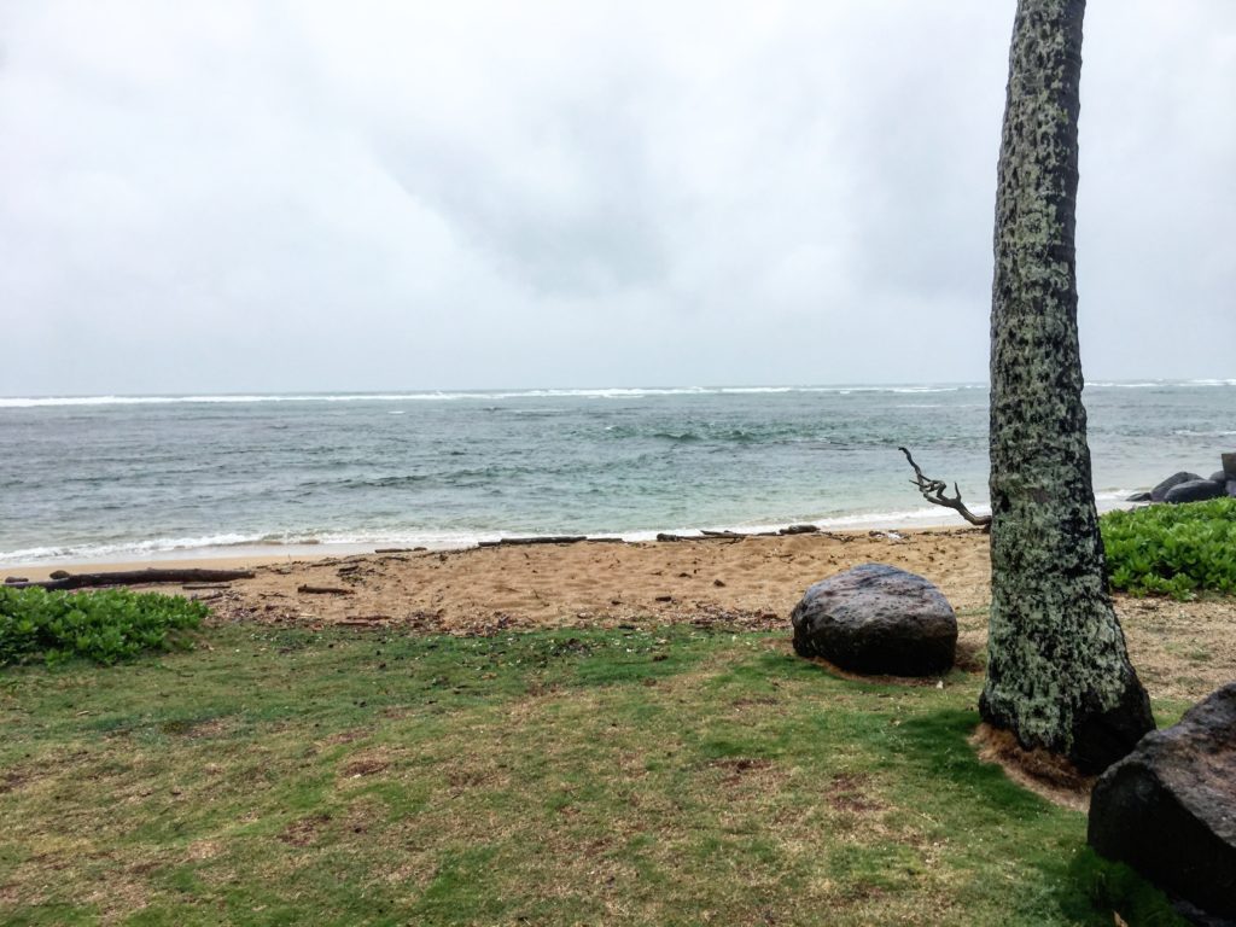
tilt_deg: -3.5
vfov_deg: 48.2
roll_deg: +0.9
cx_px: 618
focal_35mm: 29
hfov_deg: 61.7
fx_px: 1035
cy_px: 464
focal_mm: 4.15
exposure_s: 1/565
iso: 25
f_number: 2.2
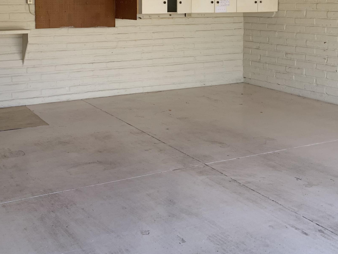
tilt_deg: -2.6
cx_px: 147
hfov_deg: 38.8
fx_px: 478
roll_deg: -0.6
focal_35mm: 49
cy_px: 45
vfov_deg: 28.9
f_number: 1.8
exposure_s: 1/121
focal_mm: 4.25
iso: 25
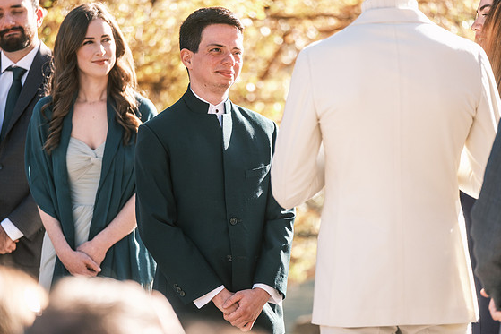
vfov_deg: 6.3
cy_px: 163
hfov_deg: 9.4
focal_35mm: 218
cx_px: 252
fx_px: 3034
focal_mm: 140
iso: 200
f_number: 2.8
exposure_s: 1/850
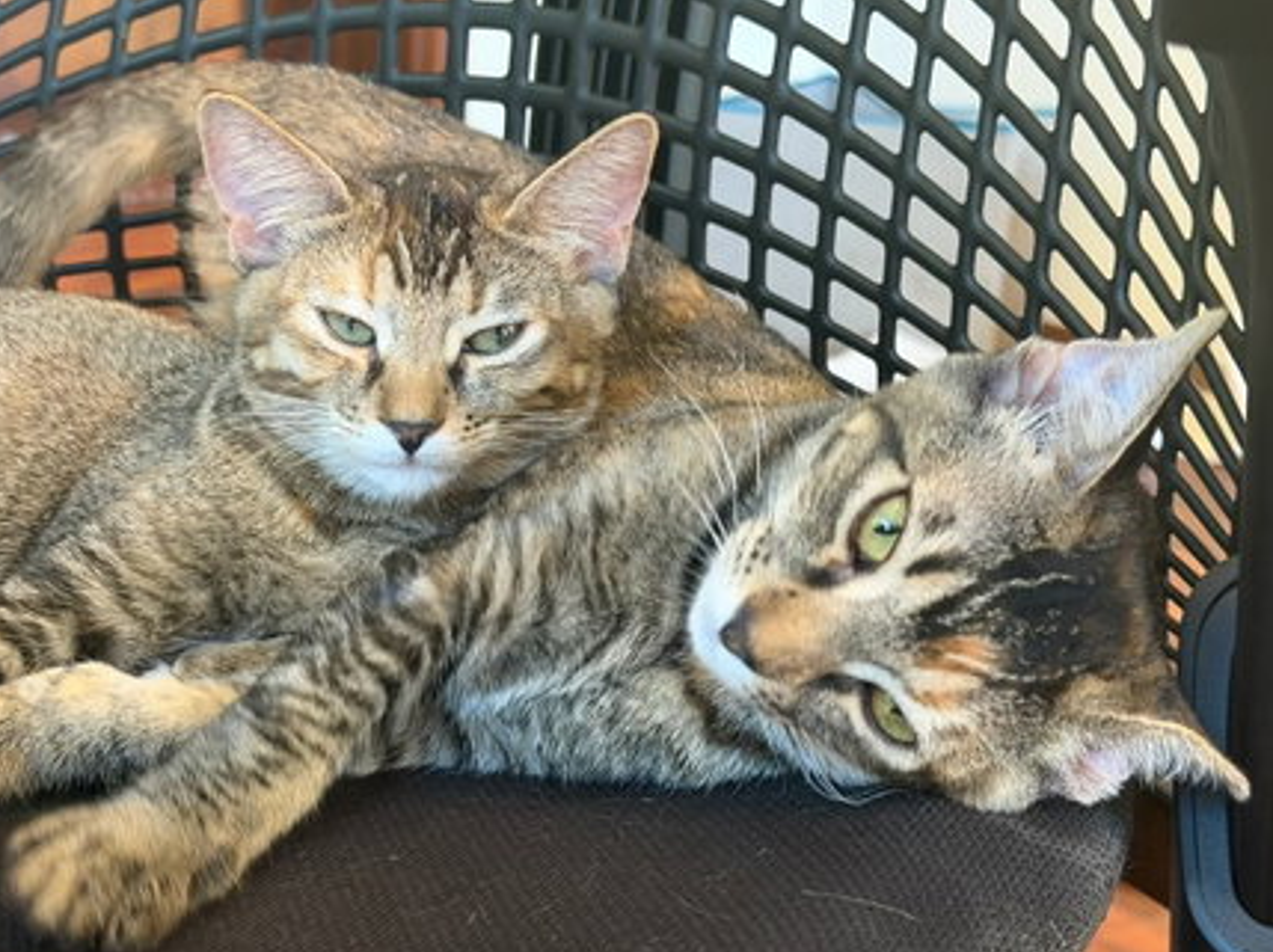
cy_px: 500
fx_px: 2058
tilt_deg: -18.7
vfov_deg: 26.1
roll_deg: -2.0
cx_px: 570
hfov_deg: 34.3
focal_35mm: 56
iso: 320
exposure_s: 1/40
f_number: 1.78
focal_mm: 6.76
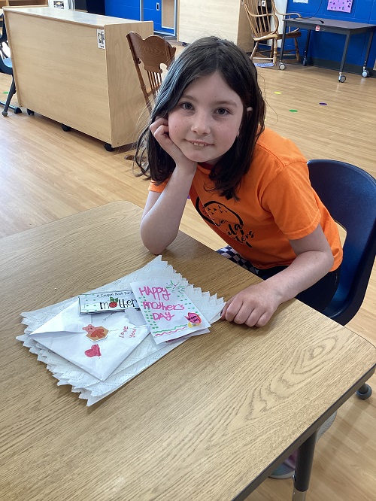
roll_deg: -2.3
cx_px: 188
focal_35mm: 31
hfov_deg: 45.5
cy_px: 250
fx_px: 449
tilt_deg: -33.2
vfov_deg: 58.3
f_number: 2.4
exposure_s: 1/50
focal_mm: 3.3
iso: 80
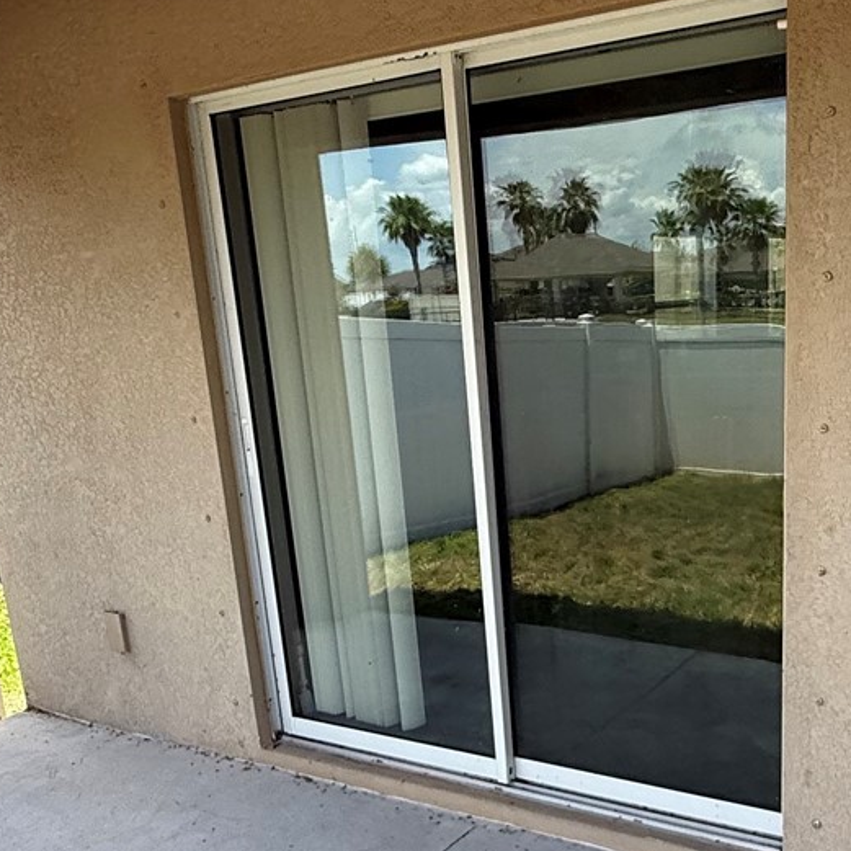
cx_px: 550
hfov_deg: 43.4
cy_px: 588
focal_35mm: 38
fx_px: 1057
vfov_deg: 43.1
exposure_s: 1/853
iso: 64
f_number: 2.2
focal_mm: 2.22
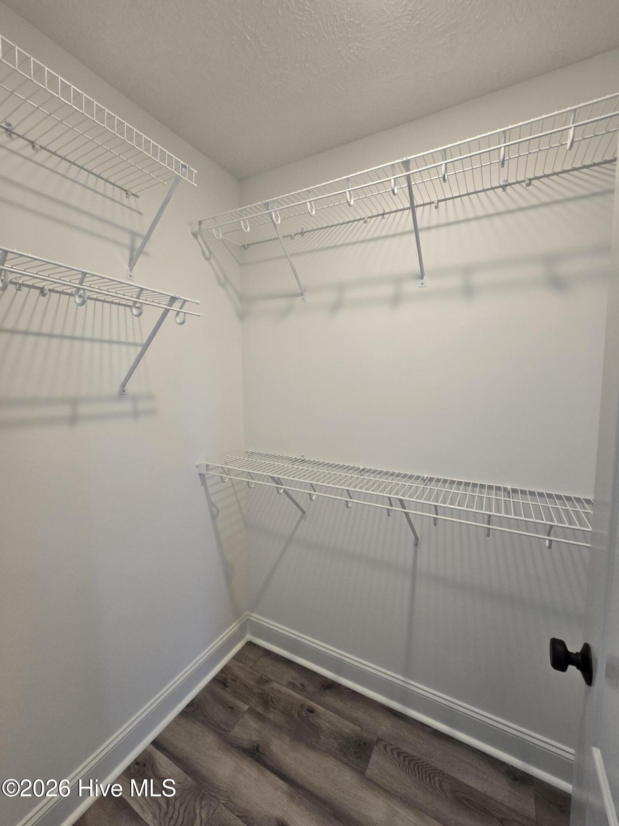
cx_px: 310
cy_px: 413
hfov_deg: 89.9
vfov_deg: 106.2
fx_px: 310
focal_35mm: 13
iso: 100
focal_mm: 2.2
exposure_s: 1/60
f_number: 2.2
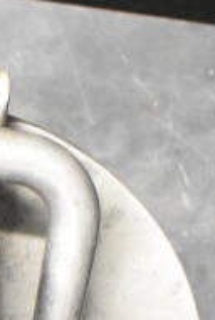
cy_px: 402
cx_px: -108
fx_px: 1151
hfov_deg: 10.3
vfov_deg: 15.2
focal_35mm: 129
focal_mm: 18
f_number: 3.5
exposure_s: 1/30
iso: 4000
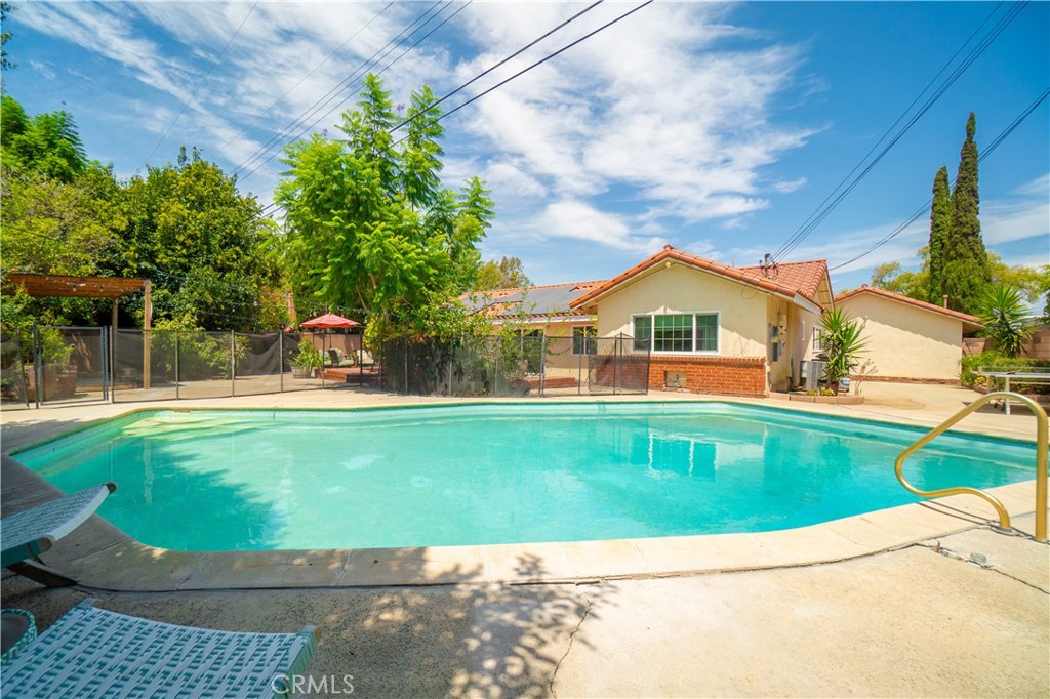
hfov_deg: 100.4
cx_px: 525
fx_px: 437
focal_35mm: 15
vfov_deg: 77.3
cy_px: 350
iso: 100
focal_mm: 10
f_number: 7.1
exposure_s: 1/500
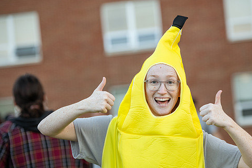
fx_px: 973
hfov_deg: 14.7
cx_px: 144
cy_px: 99
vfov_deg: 9.9
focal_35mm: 139
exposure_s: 1/500
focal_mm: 116
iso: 1000
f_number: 3.2
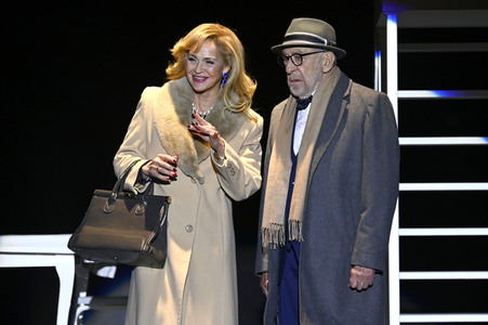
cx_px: 244
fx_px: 2506
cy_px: 162
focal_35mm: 185
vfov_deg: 7.4
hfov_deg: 11.1
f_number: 5
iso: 4000
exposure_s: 1/1000
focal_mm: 185
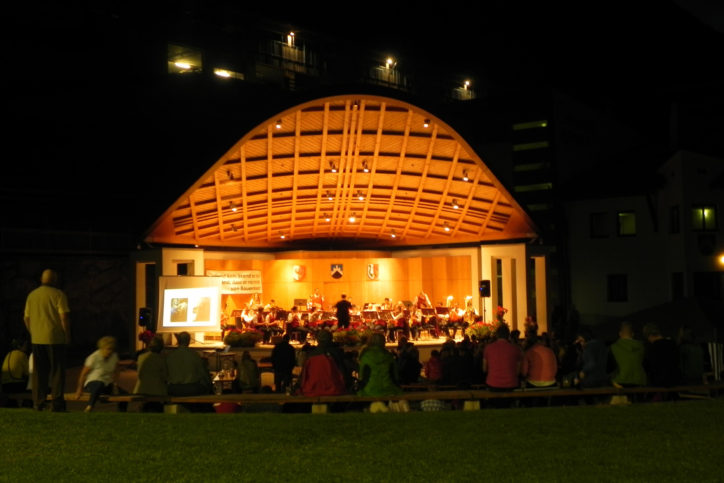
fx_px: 965
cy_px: 262
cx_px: 361
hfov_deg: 41.1
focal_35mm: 48
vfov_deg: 28.1
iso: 180
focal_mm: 8.2
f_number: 3.2
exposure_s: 1/8
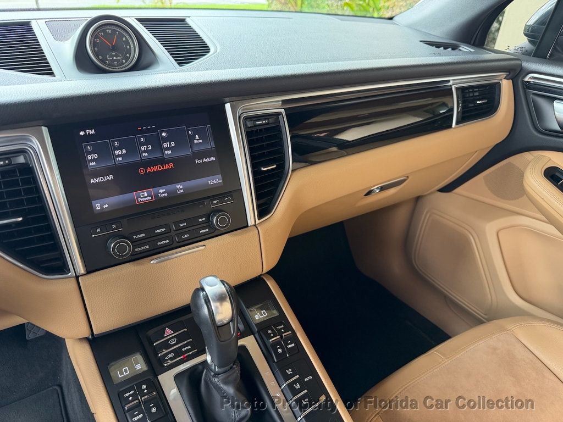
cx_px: 282
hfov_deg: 71.6
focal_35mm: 24
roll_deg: -3.1
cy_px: 211
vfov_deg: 56.8
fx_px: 390
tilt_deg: -31.2
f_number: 1.78
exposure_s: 1/88
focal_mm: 6.76
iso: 200
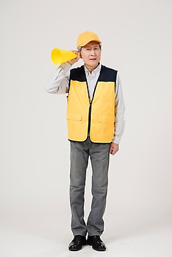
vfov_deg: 30.9
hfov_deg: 20.9
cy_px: 128
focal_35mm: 65
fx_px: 465
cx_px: 86
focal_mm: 65
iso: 100
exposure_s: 1/125
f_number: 11
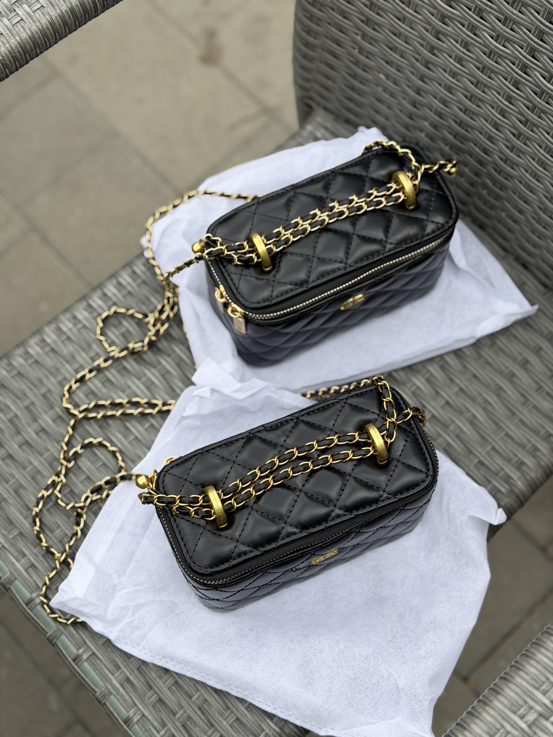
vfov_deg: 39.7
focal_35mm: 48
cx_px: 276
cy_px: 368
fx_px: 1022
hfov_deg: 30.3
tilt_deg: -71.6
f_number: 1.78
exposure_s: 1/740
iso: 64
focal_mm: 6.76
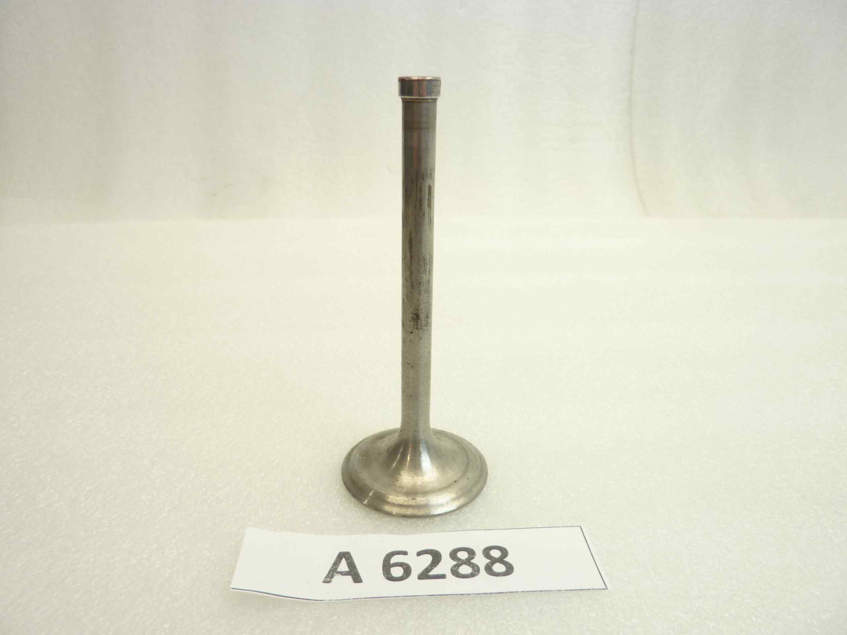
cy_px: 318
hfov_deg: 69.4
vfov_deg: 54.9
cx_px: 424
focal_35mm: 25
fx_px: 612
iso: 80
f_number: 3.3
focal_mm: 4.1
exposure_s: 1/25
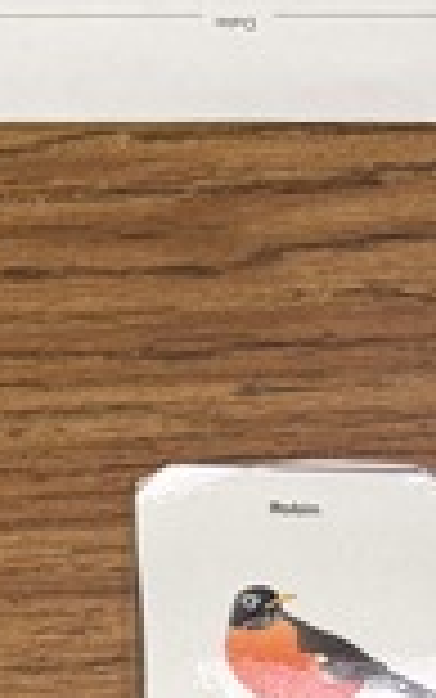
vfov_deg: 11.0
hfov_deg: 6.6
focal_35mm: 168
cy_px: 1504
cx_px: -1137
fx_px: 3191
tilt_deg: -75.8
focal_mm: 6.76
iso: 125
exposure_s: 1/60
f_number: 1.78
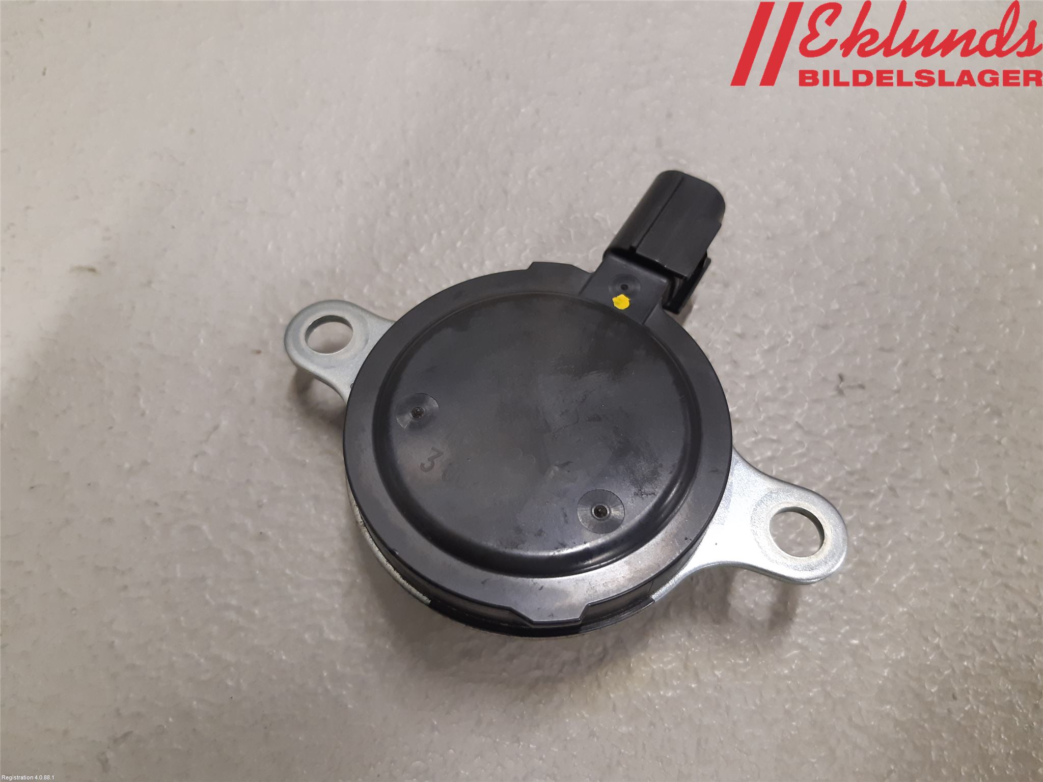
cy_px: 391
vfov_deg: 53.1
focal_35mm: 26
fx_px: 783
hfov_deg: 67.3
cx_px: 522
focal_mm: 3.93
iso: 160
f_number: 1.7
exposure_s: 1/50
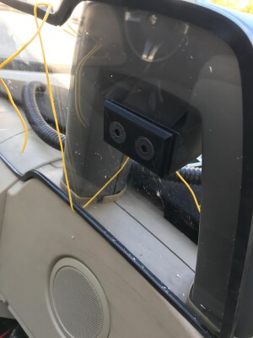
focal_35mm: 28
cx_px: 126
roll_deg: -11.9
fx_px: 273
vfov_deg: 63.4
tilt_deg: -26.7
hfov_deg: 49.7
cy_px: 169
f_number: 1.8
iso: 32
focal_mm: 3.99
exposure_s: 1/100
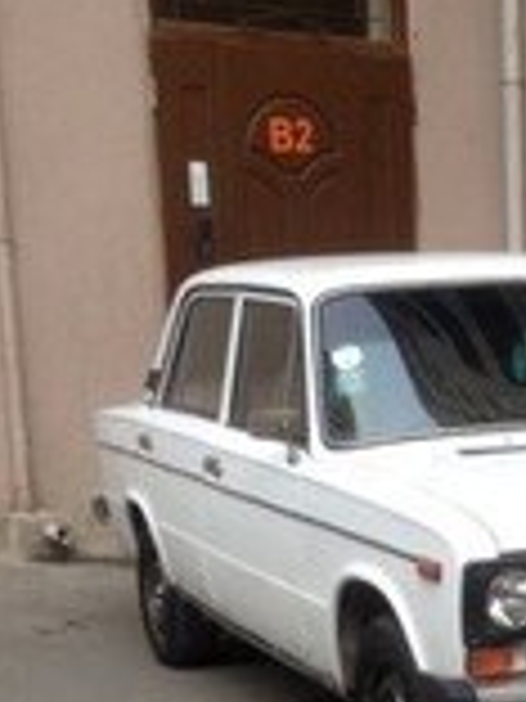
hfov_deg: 13.7
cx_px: 616
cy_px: 846
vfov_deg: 17.8
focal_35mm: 105
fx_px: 2127
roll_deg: +2.0
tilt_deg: -14.5
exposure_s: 1/40
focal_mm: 4.12
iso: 50
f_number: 2.4
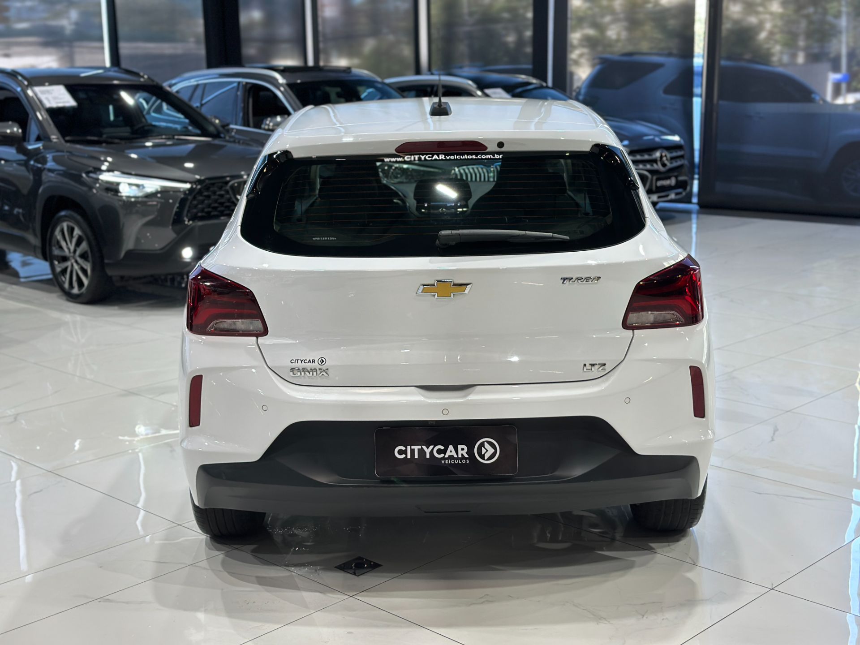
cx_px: 430
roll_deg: +0.7
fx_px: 1193
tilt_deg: -12.5
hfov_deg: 39.7
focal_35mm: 48
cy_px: 322
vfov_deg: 30.3
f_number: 1.78
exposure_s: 1/120
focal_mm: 6.86
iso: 125
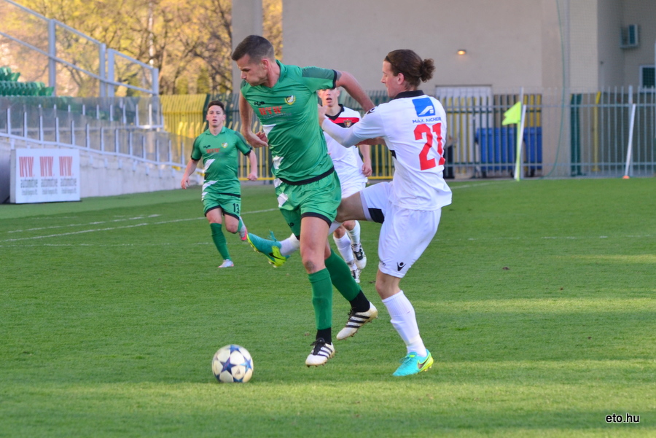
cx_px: 328
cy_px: 219
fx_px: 3692
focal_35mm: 202
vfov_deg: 6.8
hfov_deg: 10.2
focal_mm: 135
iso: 400
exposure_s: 1/500
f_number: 5.6
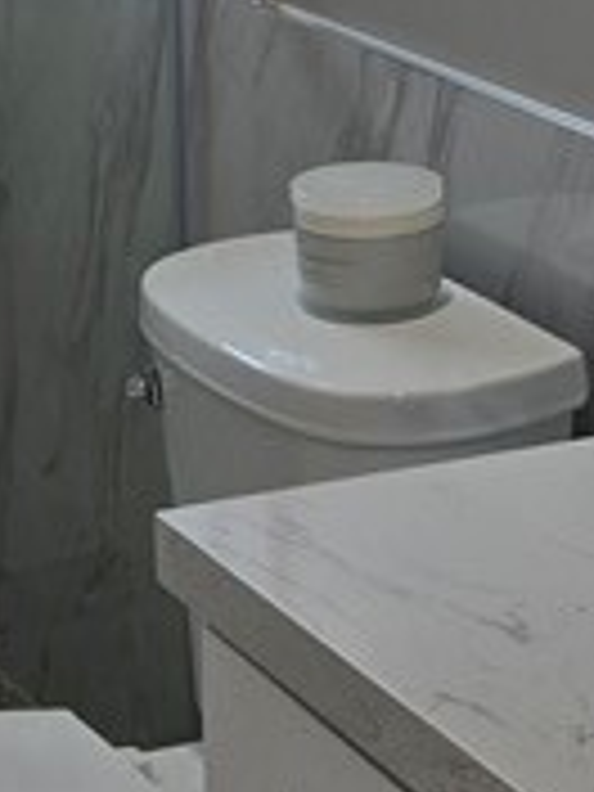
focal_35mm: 134
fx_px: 3066
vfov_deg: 14.6
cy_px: 162
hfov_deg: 11.0
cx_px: 162
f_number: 1.8
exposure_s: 1/120
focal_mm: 5.4
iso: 40
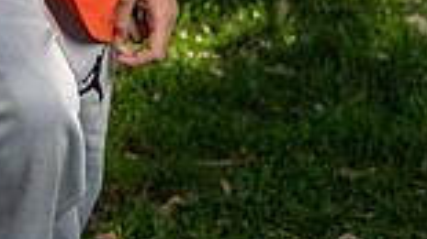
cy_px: -335
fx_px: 2105
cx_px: 61
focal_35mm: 186
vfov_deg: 6.2
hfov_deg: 11.5
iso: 100
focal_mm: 61
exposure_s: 1/160
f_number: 5.6
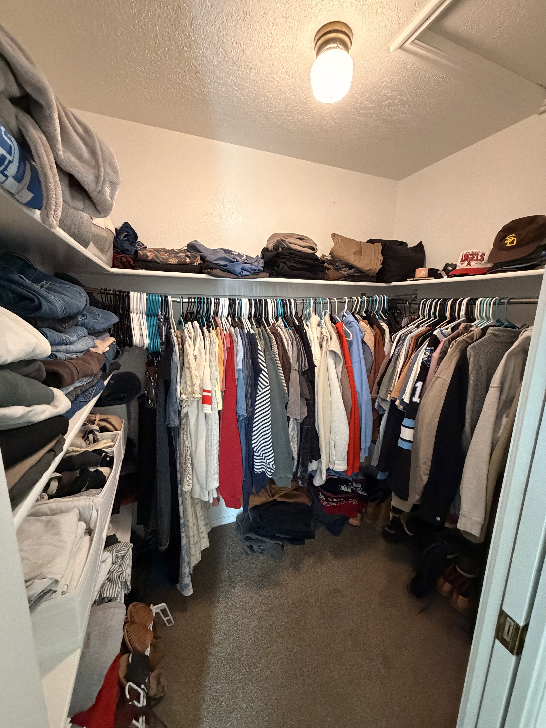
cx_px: 273
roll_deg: -1.7
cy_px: 364
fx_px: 294
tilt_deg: -11.9
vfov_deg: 102.1
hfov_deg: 85.7
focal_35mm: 14
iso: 1000
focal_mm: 2.22
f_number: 2.2
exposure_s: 1/60
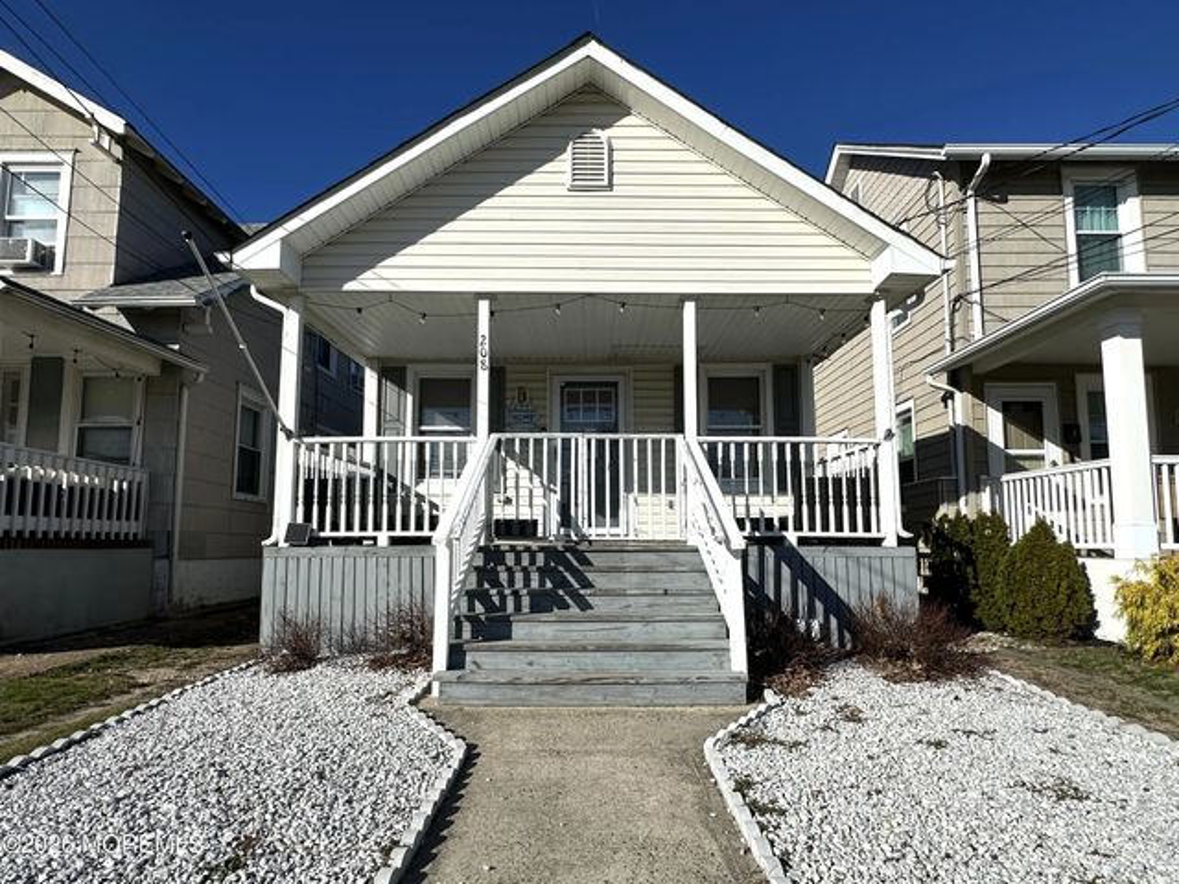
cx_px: 590
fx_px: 579
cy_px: 442
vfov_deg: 74.7
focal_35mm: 17
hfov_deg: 91.0
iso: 50
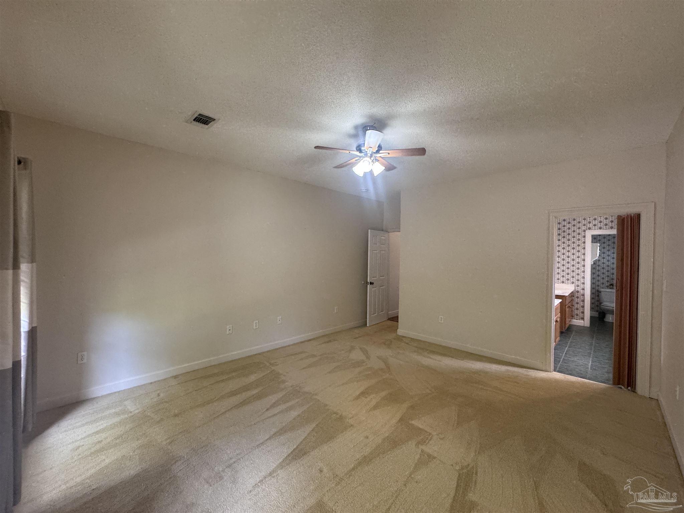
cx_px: 342
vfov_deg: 85.7
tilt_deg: -0.5
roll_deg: -0.7
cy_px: 256
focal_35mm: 14
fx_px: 277
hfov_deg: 102.1
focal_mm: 2.22
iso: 250
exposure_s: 1/60
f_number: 2.2
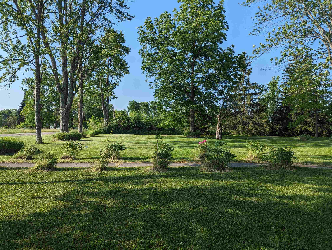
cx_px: 166
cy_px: 125
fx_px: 231
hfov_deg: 71.5
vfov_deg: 56.9
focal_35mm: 24
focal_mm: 6.81
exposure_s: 1/1572
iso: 44
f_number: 1.85
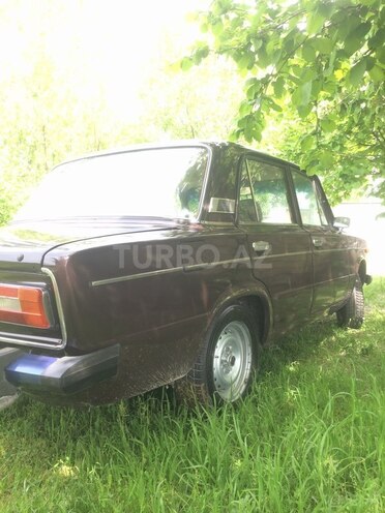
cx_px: 192
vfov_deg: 61.7
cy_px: 256
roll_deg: -0.8
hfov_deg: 48.2
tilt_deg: -3.6
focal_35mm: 29
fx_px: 430
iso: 32
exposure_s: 1/101
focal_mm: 4.15
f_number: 2.2
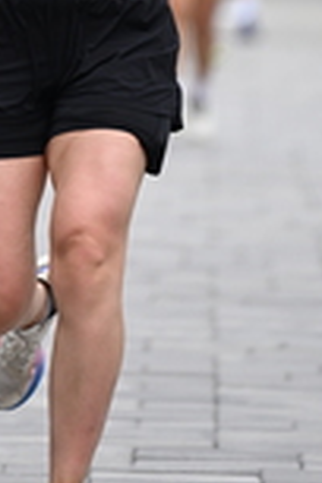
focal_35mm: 717
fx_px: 9619
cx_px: 39
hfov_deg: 1.9
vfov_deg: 2.9
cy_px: -303
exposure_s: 1/2000
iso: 640
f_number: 2.8
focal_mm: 200
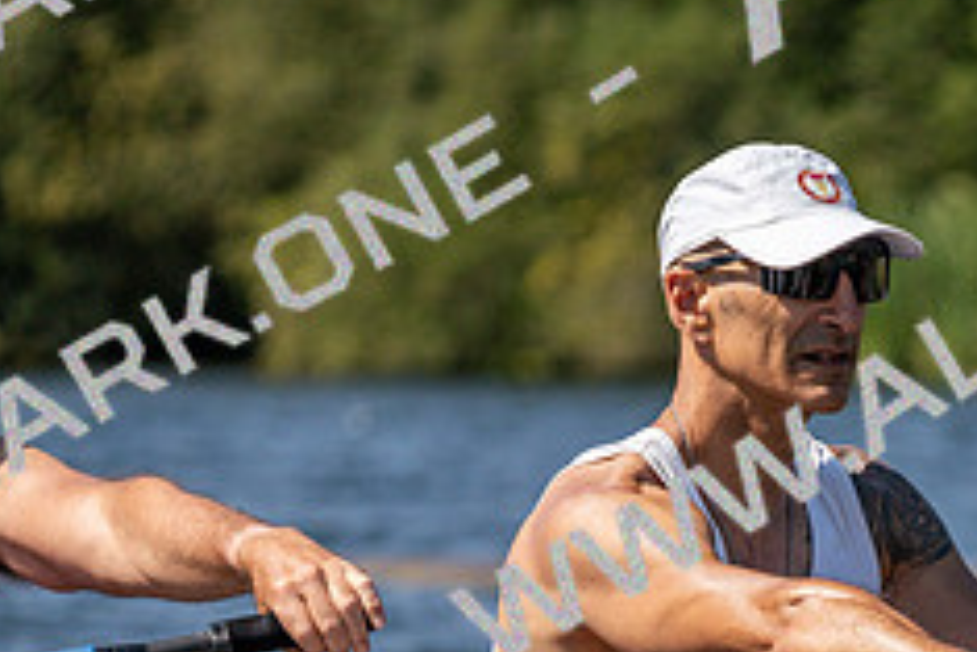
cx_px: 965
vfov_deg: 2.4
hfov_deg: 3.5
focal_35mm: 583
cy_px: 671
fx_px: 15831
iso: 250
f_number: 5.6
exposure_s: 1/2000
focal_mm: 236
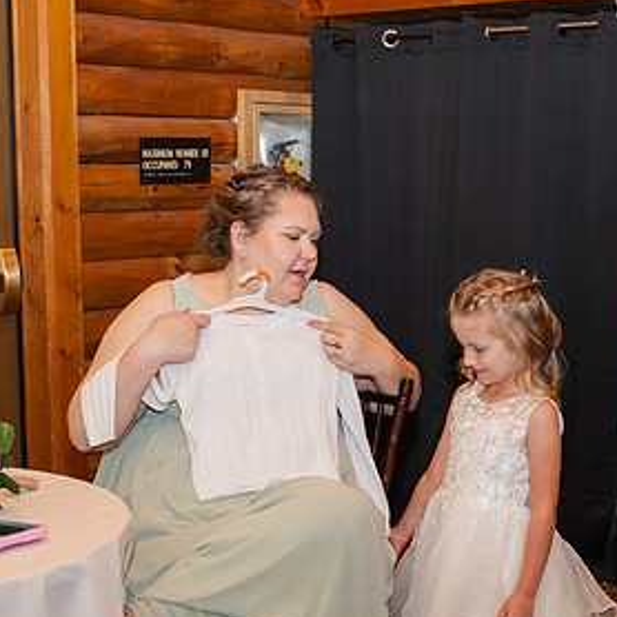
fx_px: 1472
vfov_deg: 23.5
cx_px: 354
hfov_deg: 23.7
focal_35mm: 73
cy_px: 438
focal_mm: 35
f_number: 3.5
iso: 800
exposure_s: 1/200
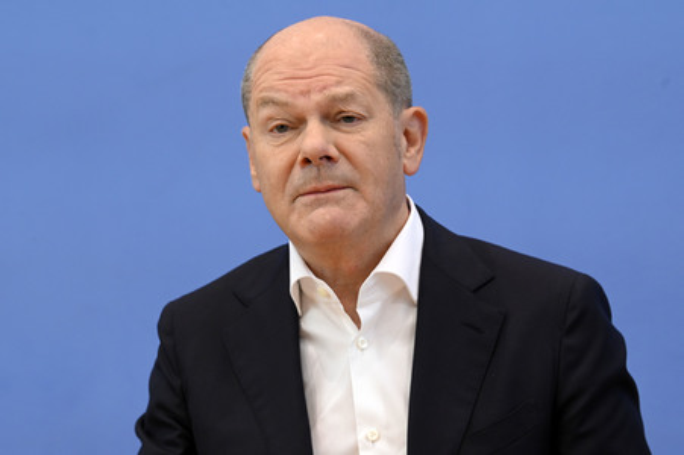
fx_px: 2563
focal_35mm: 135
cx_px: 342
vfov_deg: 10.1
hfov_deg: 15.2
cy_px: 228
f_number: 6.3
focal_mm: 135
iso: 3200
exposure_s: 1/500
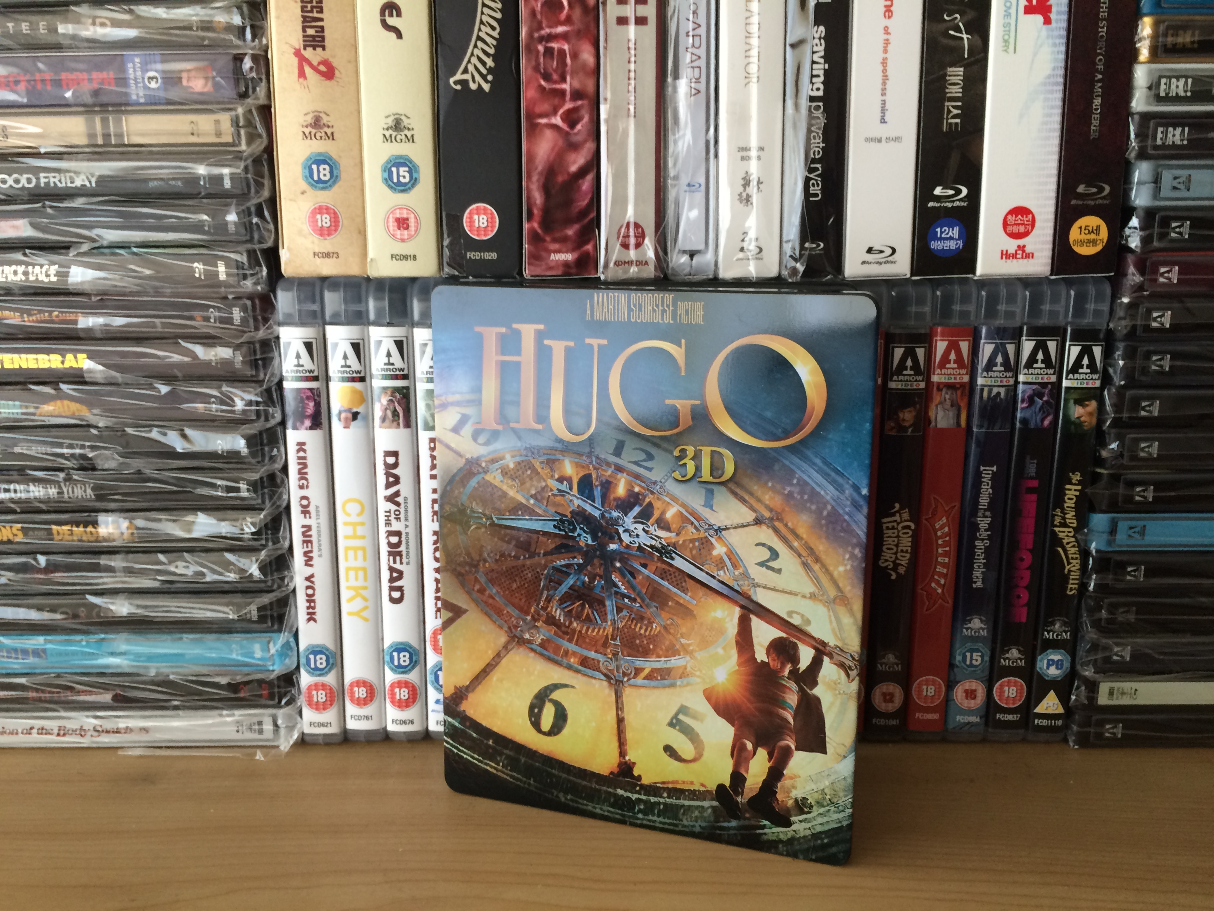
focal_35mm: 29
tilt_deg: -10.3
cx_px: 607
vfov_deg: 48.2
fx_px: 1017
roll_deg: -0.6
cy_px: 456
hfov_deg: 61.7
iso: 100
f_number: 2.2
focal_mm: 4.15
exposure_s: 1/30
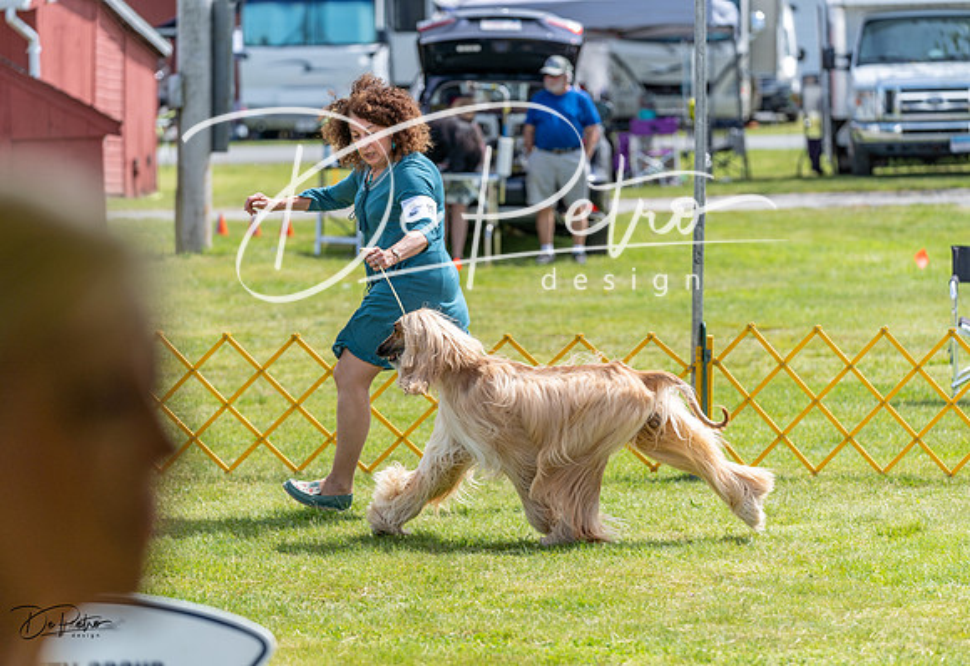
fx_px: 3872
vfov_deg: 9.8
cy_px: 333
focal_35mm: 142
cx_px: 473
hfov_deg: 14.3
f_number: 3.5
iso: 100
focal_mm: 137
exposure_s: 1/1000
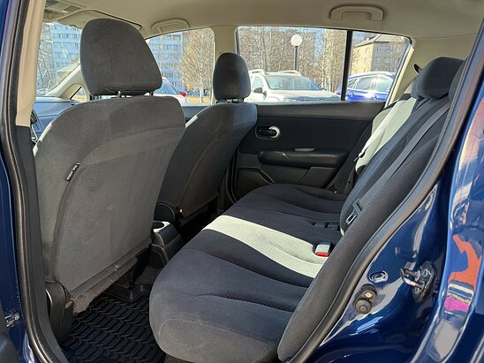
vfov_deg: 56.8
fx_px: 336
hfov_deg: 71.6
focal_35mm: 24
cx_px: 242
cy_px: 182
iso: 100
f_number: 1.78
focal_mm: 6.76
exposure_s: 1/295
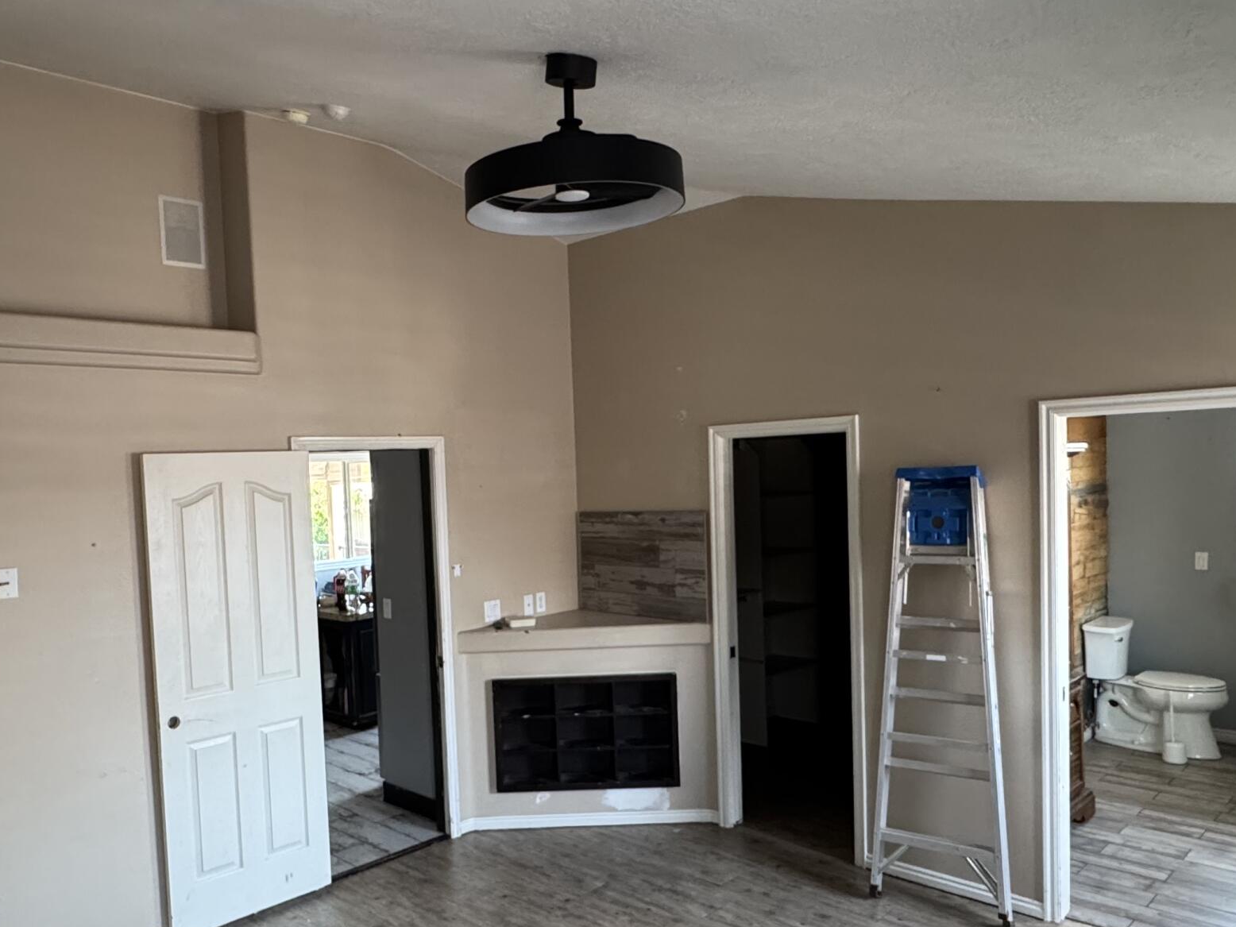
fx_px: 964
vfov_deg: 51.2
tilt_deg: -3.0
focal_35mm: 27
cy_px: 519
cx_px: 531
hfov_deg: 65.0
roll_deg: +2.8
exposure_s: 1/75
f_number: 2.2
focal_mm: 2.22
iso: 320
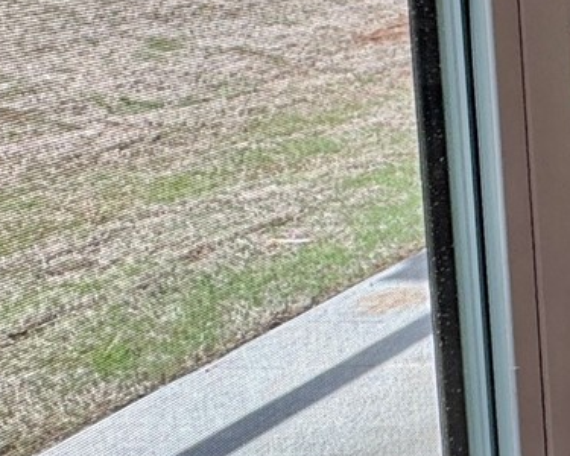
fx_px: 1181
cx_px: 1219
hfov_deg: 17.1
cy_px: -14
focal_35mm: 70
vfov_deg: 21.0
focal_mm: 2.22
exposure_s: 1/120
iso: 50
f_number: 2.2
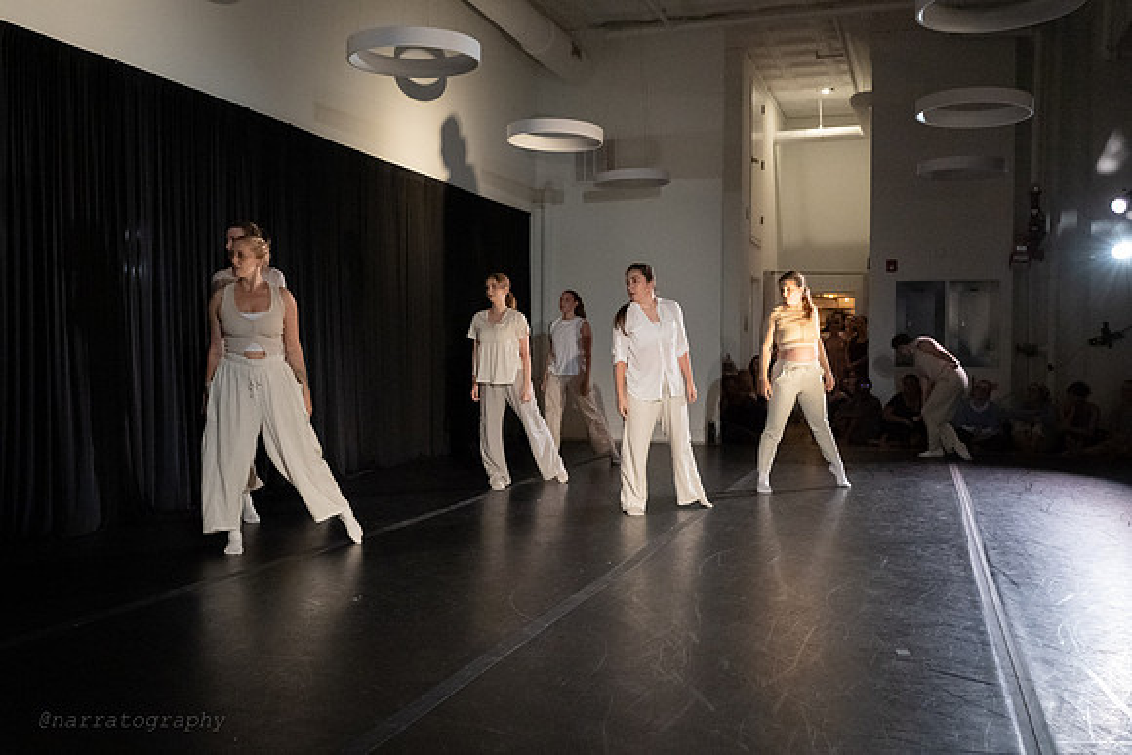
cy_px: 377
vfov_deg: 38.0
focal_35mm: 35
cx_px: 535
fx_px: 1095
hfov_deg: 54.6
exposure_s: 1/400
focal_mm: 30
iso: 6400
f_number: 4.5
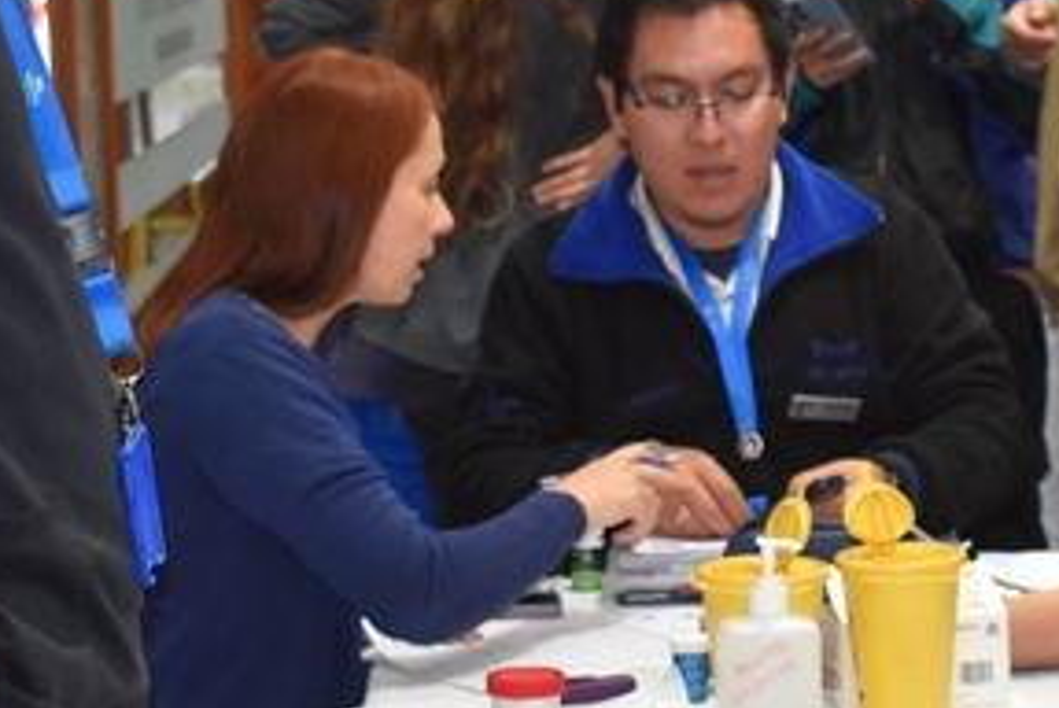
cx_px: 1015
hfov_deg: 15.1
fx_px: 3946
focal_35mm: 134
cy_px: 341
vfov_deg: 10.3
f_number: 5.6
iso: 800
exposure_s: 1/125
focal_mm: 32
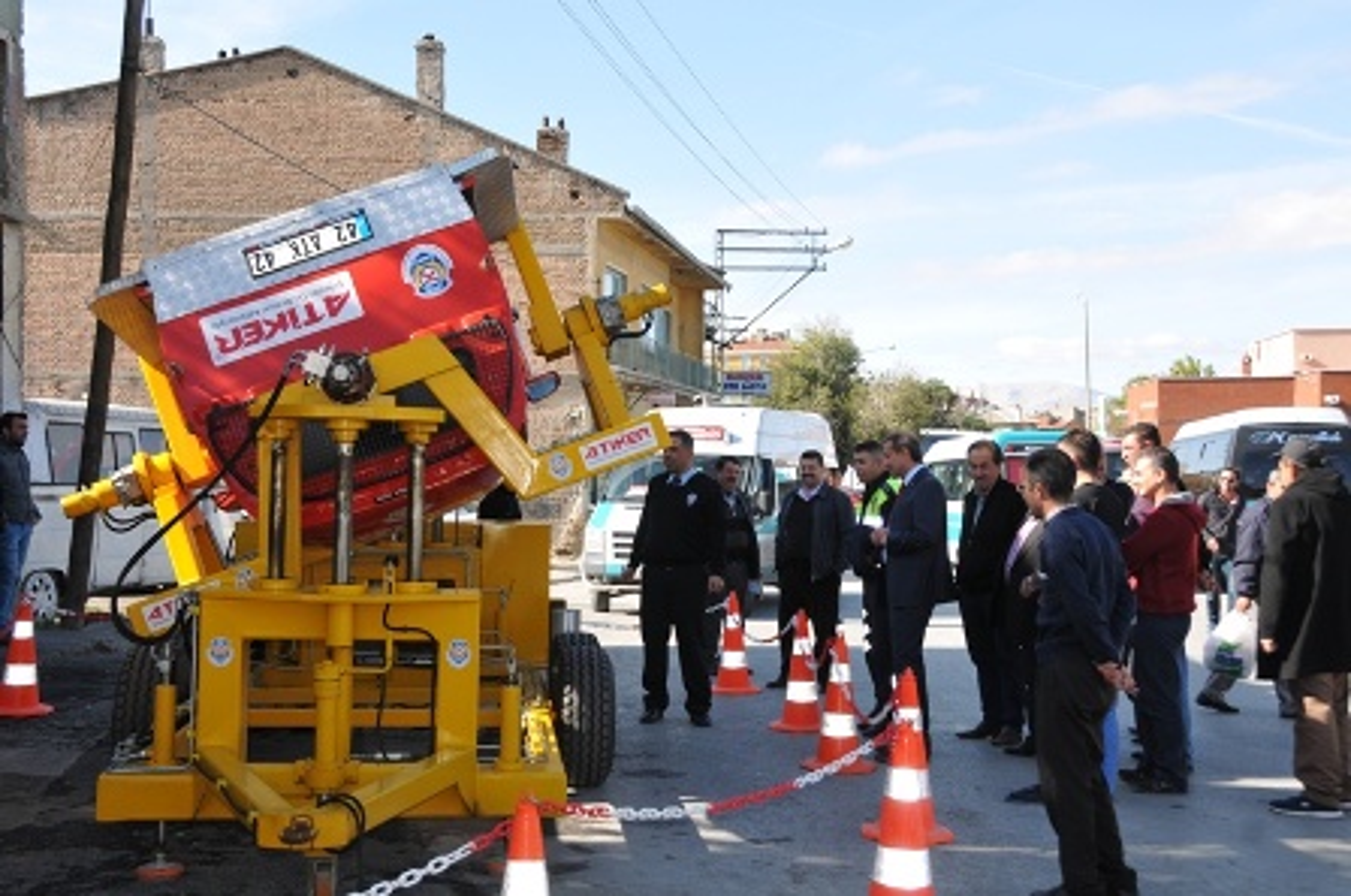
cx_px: 676
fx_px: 1798
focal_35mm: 48
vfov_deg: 28.0
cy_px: 448
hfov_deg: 41.2
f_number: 7.1
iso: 200
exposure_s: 1/250
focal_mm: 32
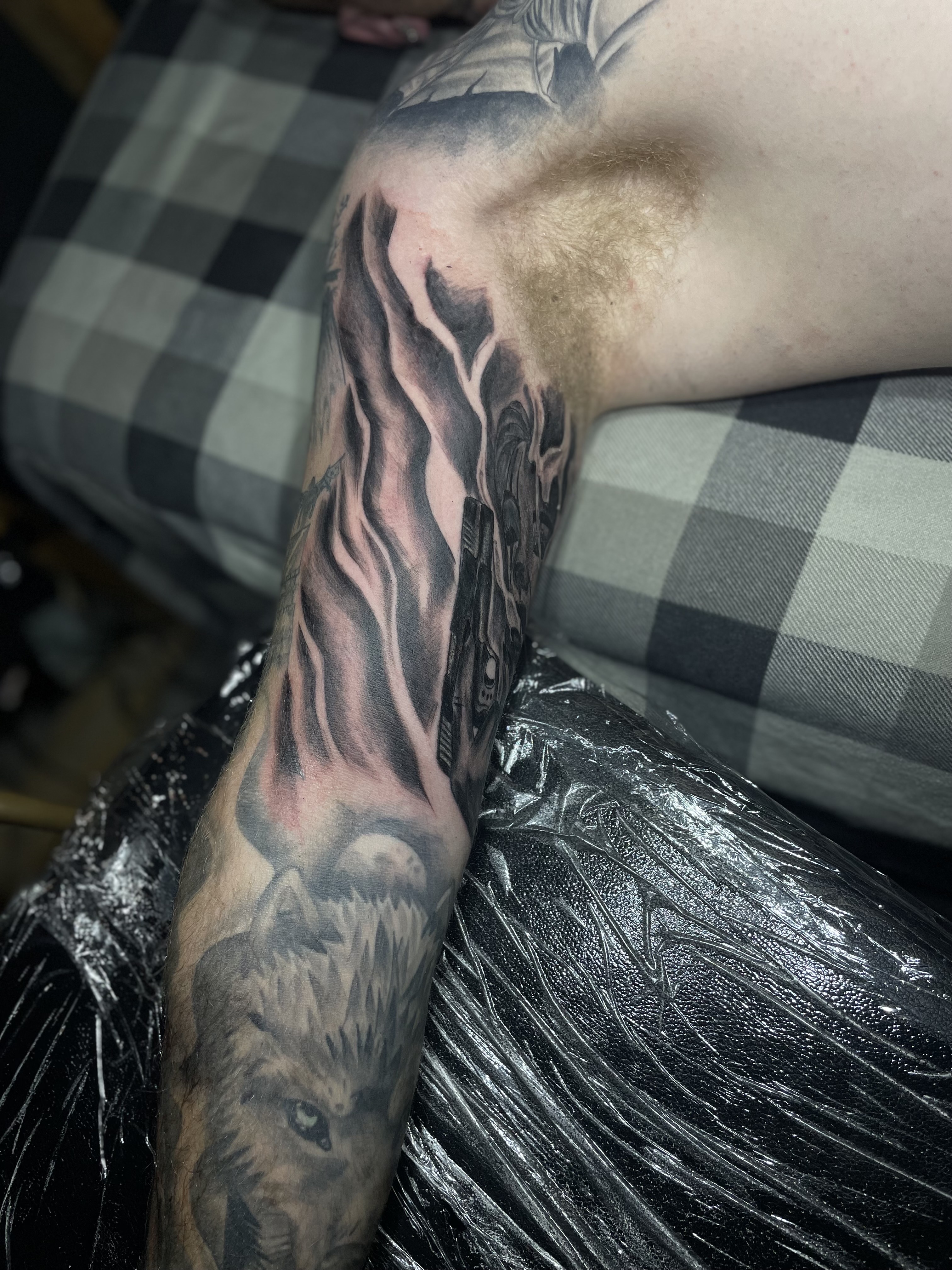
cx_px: 476
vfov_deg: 67.3
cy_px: 635
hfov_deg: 53.1
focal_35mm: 26
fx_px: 953
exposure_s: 1/774
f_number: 1.6
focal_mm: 4.2
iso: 50
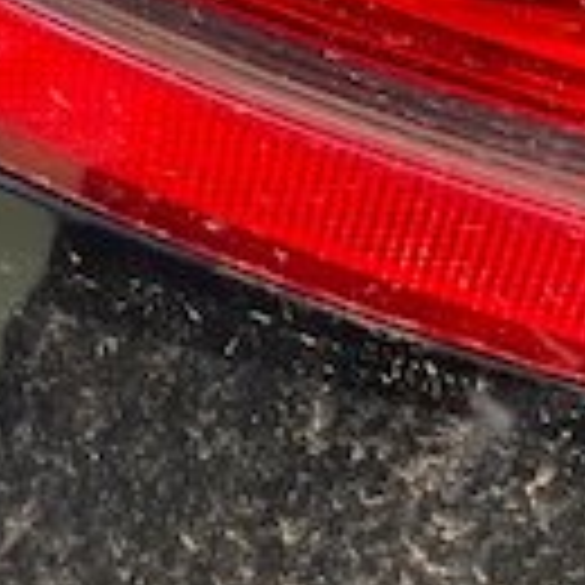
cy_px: -292
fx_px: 2161
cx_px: 144
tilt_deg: -47.2
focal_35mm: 113
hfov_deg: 15.3
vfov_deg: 14.4
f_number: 1.8
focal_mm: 4.25
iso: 40
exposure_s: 1/122
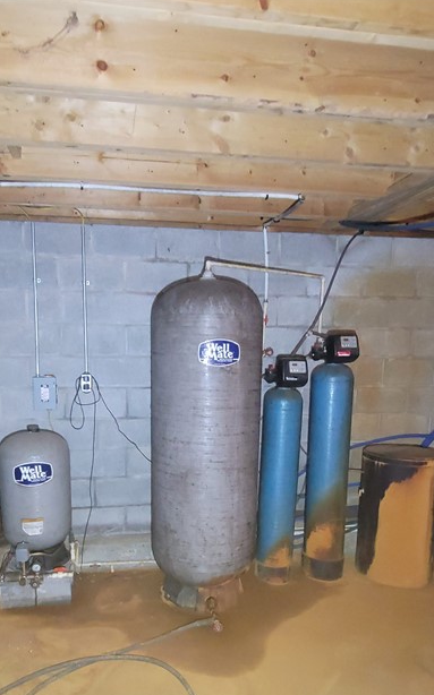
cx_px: 180
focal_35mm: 23
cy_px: 431
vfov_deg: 75.9
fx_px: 436
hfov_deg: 52.7
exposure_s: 1/27
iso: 640
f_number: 2.2
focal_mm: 2.2
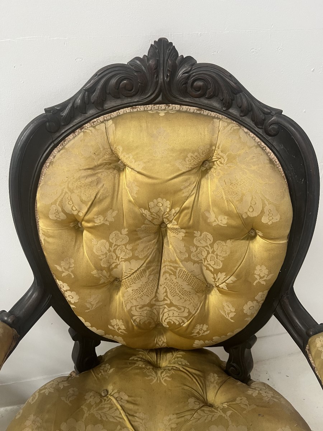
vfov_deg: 67.3
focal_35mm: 26
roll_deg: +1.4
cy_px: 216
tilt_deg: -36.0
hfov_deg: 53.1
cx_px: 162
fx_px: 323
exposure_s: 1/60
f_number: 1.5
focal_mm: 5.7
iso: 200
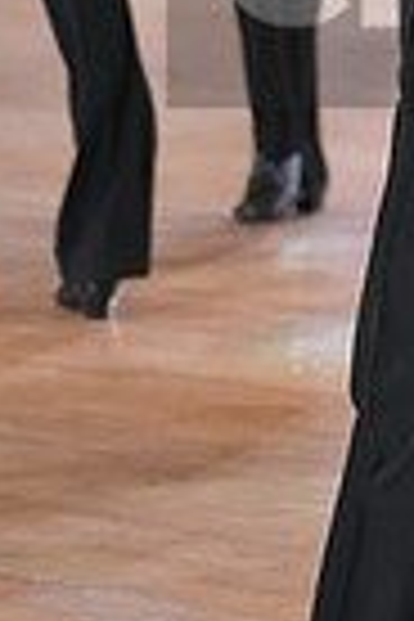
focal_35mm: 441
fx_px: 7607
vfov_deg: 4.7
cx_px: 790
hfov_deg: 3.1
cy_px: -40
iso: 4000
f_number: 4
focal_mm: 105
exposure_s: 1/500
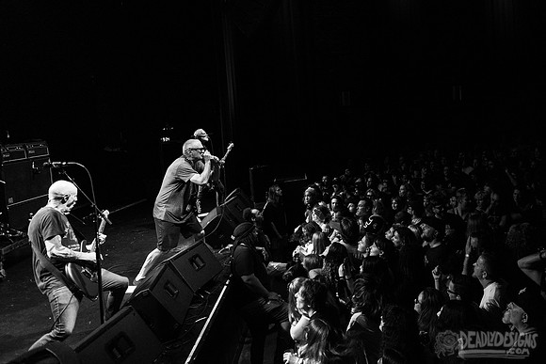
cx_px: 350
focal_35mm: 31
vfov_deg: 42.3
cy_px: 131
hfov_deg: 59.7
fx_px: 466
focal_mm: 24
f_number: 3.2
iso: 3200
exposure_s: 1/125
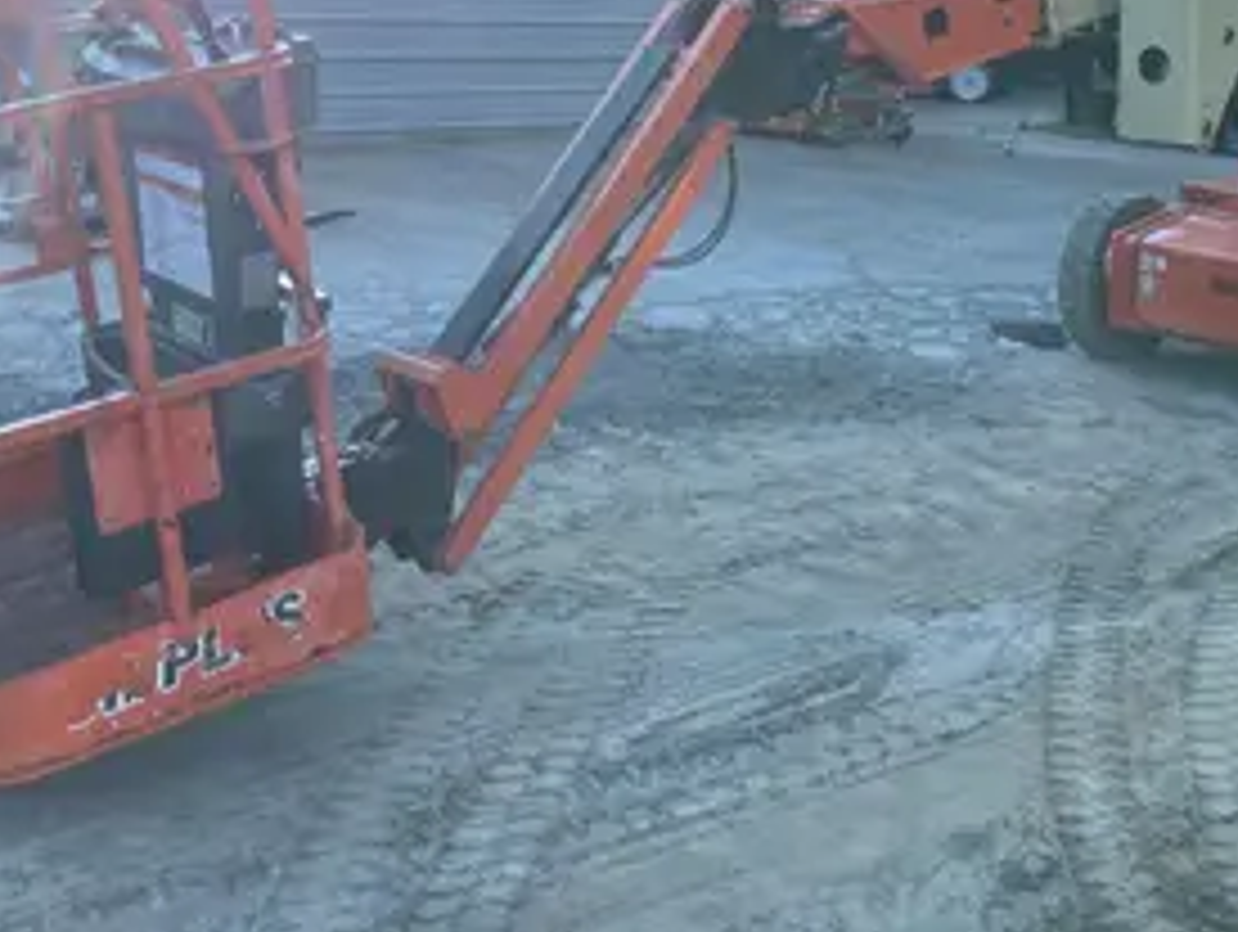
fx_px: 1862
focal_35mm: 52
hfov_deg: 36.5
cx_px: 801
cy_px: 79
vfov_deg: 27.0
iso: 32
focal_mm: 4.2
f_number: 1.6
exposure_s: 1/855
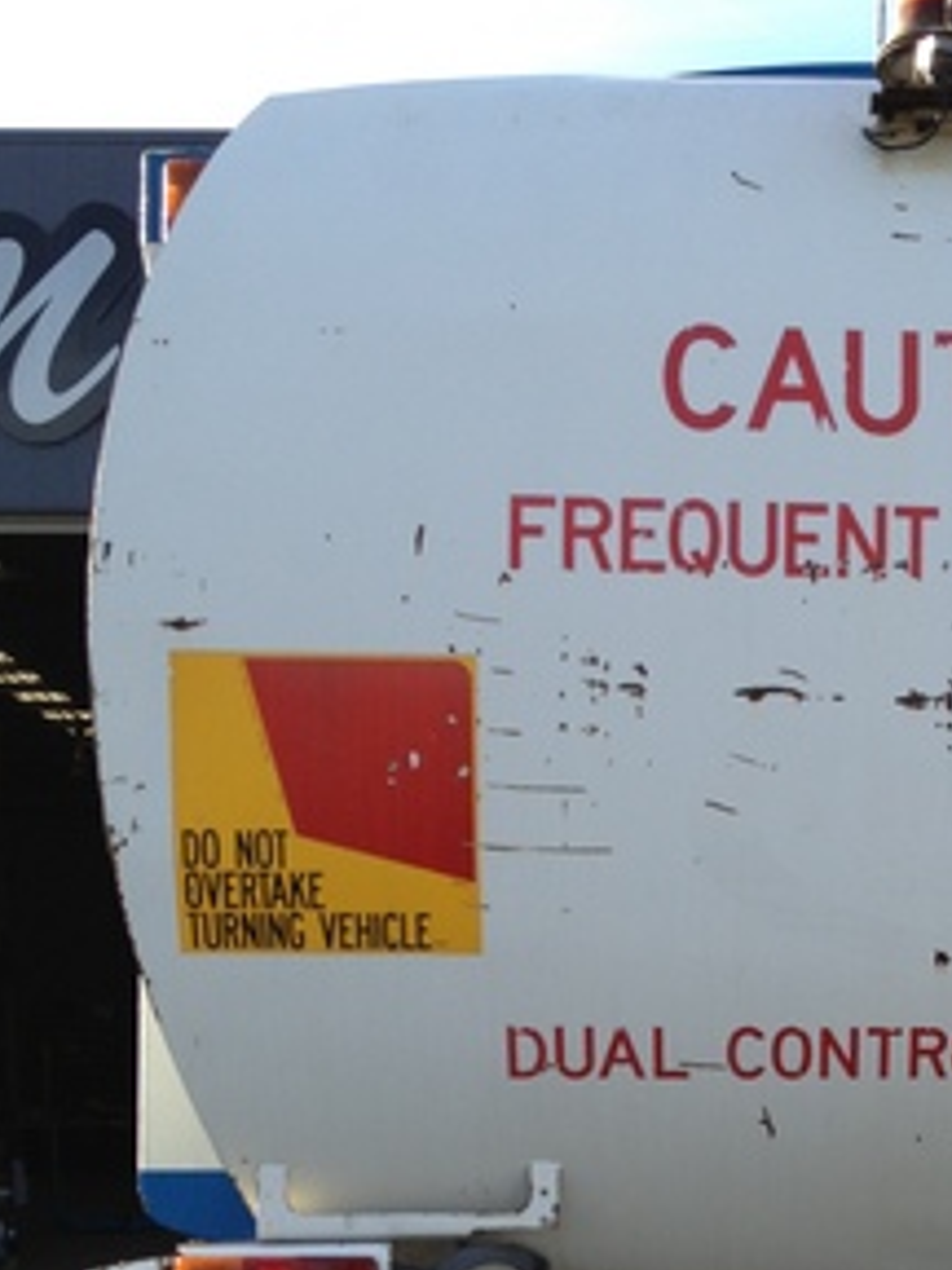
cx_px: 886
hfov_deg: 19.7
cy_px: 1072
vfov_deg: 26.0
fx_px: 2677
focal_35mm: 73
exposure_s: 1/521
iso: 50
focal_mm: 4.28
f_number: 2.4
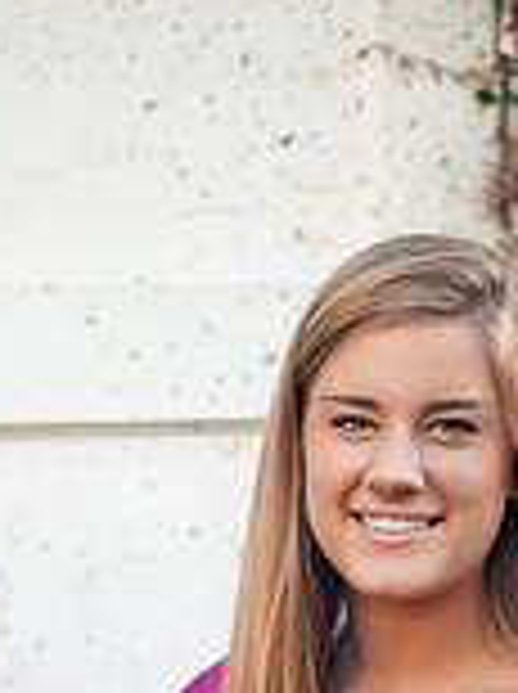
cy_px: 814
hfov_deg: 6.2
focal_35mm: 239
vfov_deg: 8.2
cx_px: 327
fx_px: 4782
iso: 250
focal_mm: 85
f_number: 1.8
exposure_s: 1/500
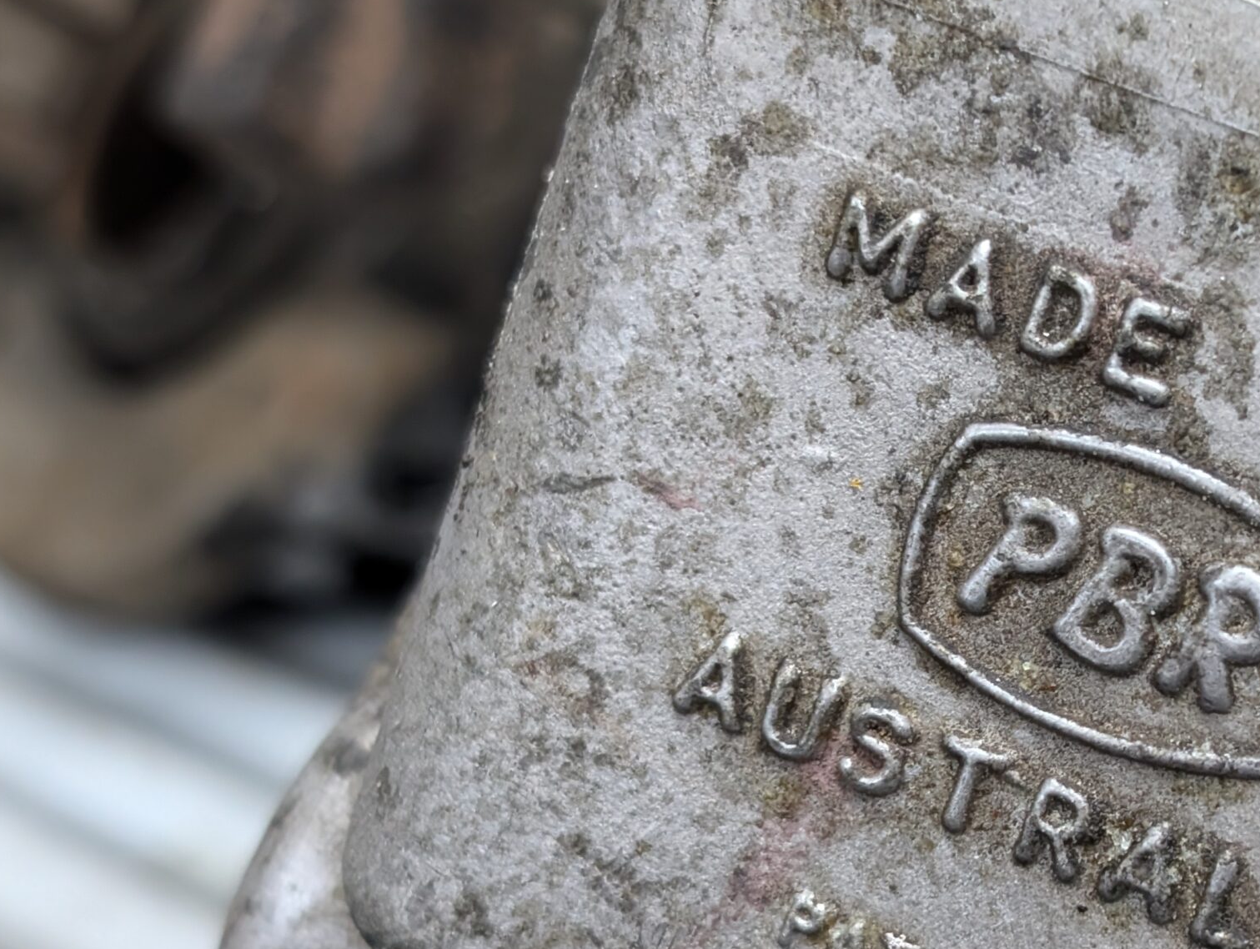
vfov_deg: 17.8
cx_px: 1032
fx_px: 3026
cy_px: 462
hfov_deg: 23.1
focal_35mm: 83
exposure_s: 1/50
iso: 339
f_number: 1.68
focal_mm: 6.9
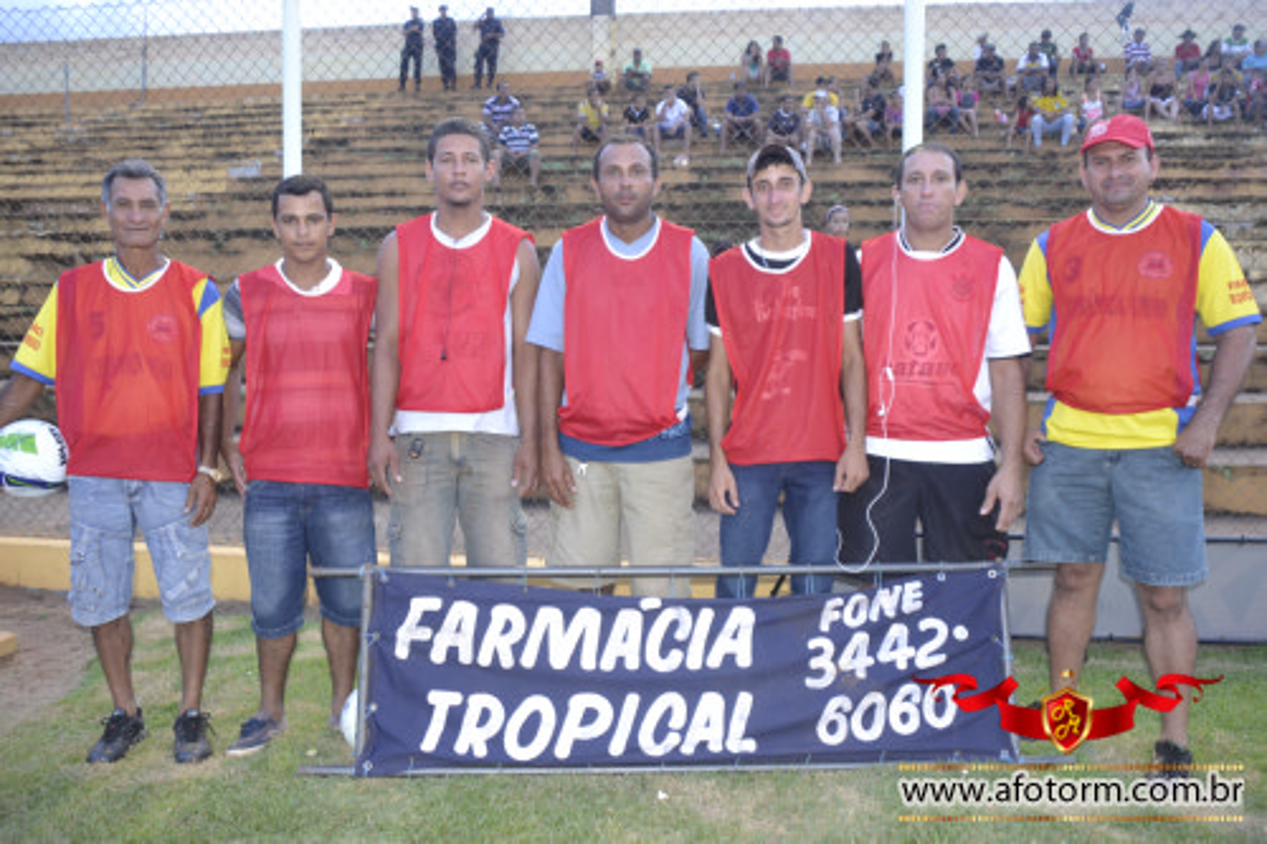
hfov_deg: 57.2
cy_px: 422
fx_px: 1161
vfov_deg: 39.9
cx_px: 634
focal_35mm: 33
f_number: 3.8
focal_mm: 22
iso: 1600
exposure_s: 1/60
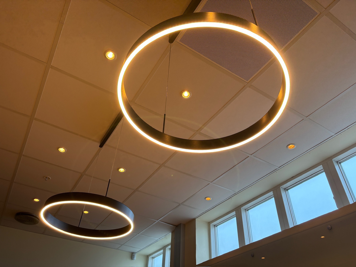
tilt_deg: +41.2
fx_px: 267
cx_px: 178
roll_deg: -1.5
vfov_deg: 53.1
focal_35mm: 26
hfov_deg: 67.3
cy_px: 134
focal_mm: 5.96
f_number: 1.6
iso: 125
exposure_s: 1/100
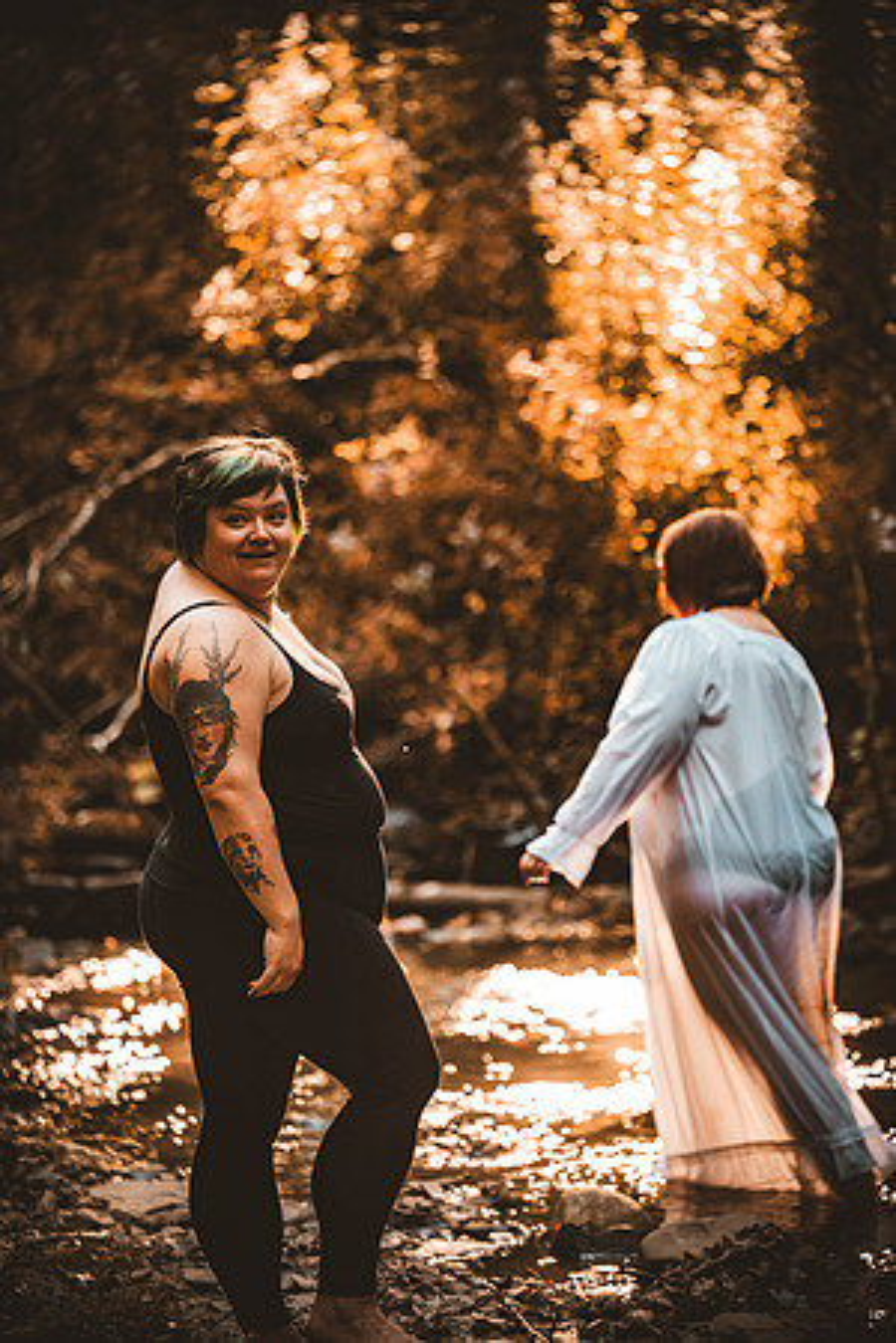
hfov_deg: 9.5
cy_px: 672
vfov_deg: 14.2
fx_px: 5413
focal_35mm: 145
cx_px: 448
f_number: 2.8
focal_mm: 145
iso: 1000
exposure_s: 1/400
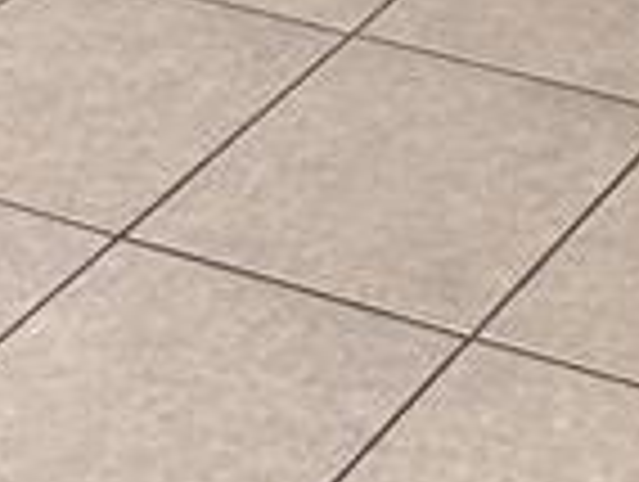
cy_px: -1032
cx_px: 770
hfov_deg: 11.2
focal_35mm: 173
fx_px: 3199
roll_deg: +1.5
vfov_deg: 7.4
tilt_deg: -11.6
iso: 200
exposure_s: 1/100
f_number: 1.78
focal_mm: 6.76
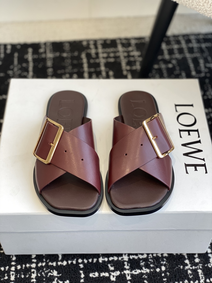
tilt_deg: -50.9
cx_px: 106
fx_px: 425
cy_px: 142
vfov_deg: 36.8
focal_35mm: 52
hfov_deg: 28.0
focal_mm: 6
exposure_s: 1/122
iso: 40
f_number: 2
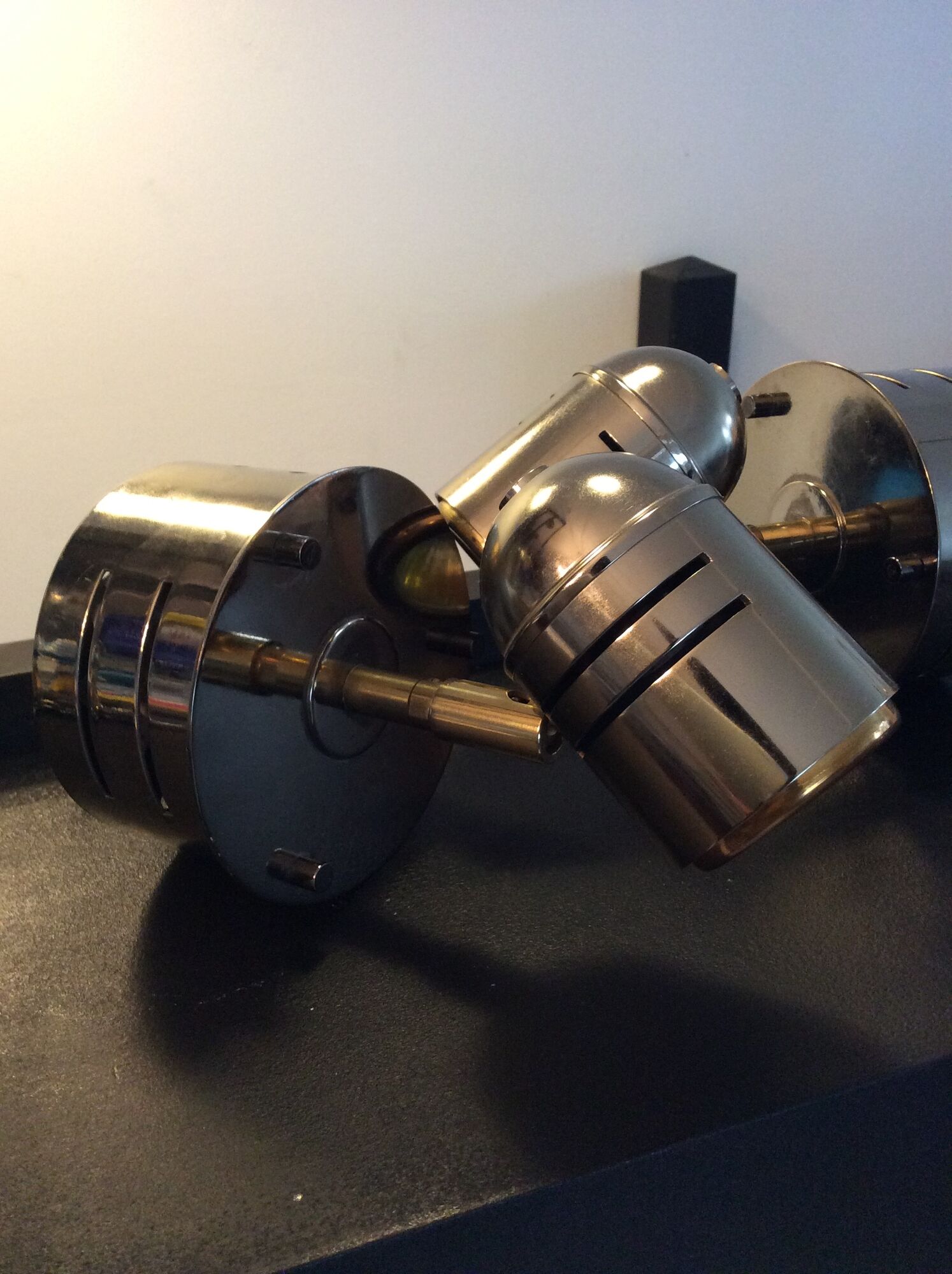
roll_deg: +2.2
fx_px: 1176
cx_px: 476
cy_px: 637
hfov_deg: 44.1
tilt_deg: -25.6
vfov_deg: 56.9
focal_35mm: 32
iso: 160
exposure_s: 1/25
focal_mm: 3.3
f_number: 2.4
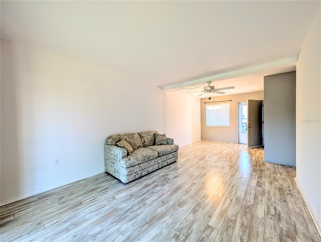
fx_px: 111
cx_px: 160
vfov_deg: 94.6
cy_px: 121
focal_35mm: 12
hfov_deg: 110.5
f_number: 1.7
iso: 105
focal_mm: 2.02
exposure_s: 1/120
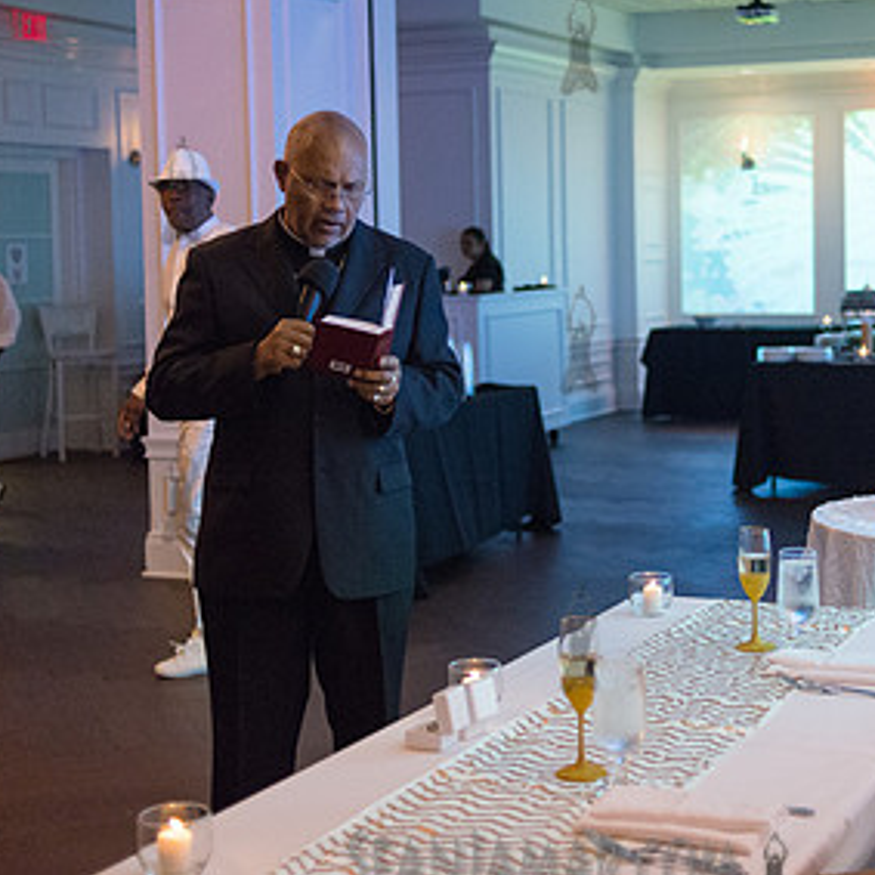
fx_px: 1744
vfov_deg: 28.1
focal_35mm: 61
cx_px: 578
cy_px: 339
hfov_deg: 28.0
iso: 4000
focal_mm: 35
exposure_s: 1/320
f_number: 2
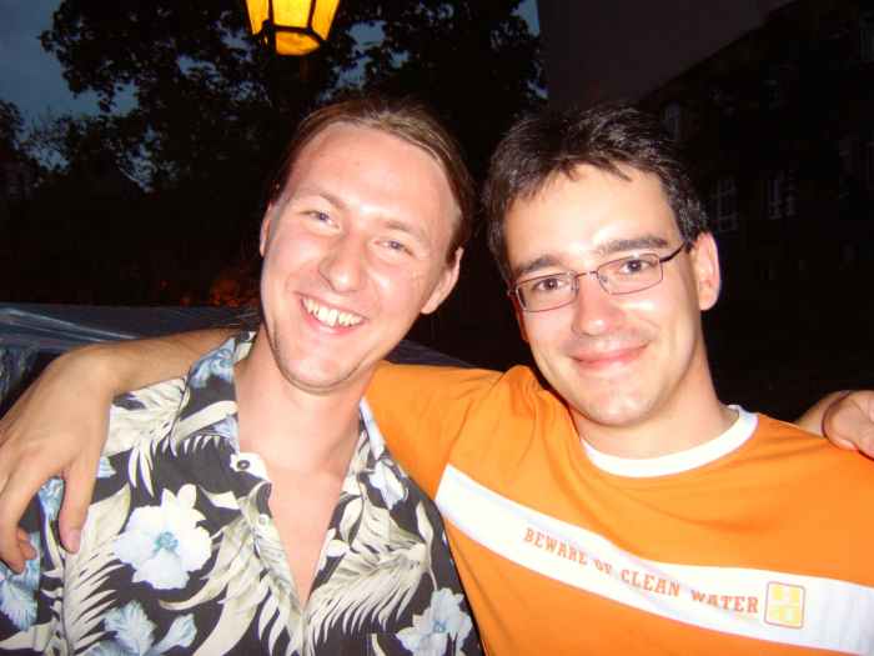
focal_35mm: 31
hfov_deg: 58.4
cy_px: 328
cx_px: 437
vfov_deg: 45.4
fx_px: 783
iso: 141
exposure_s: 1/30
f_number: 2.7
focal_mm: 8.13
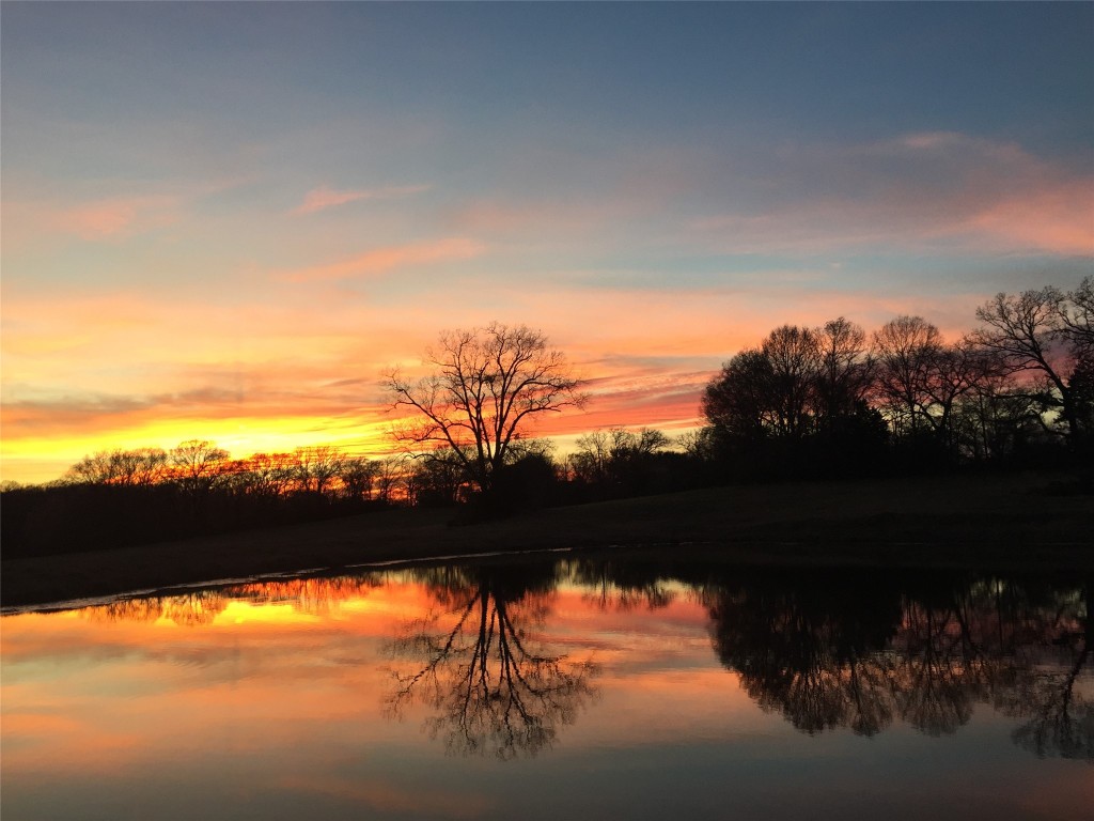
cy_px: 410
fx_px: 917
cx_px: 547
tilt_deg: +7.2
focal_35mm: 29
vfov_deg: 48.2
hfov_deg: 61.7
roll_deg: -0.5
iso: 40
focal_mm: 4.15
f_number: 2.2
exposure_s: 1/60
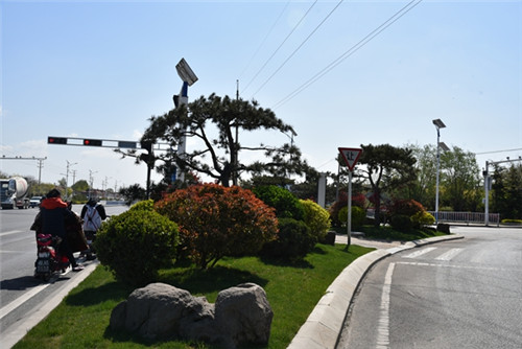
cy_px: 174
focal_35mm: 35
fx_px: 508
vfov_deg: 37.9
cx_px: 261
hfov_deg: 54.4
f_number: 10
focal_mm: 35
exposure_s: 1/400
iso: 200
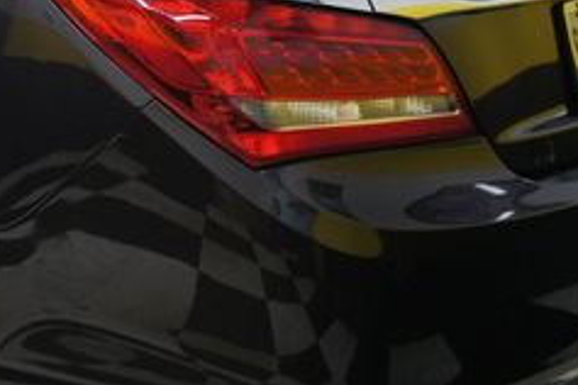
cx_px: 7
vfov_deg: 18.3
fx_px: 1172
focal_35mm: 73
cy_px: 29
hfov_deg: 26.3
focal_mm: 18
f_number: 3.5
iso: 320
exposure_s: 1/30
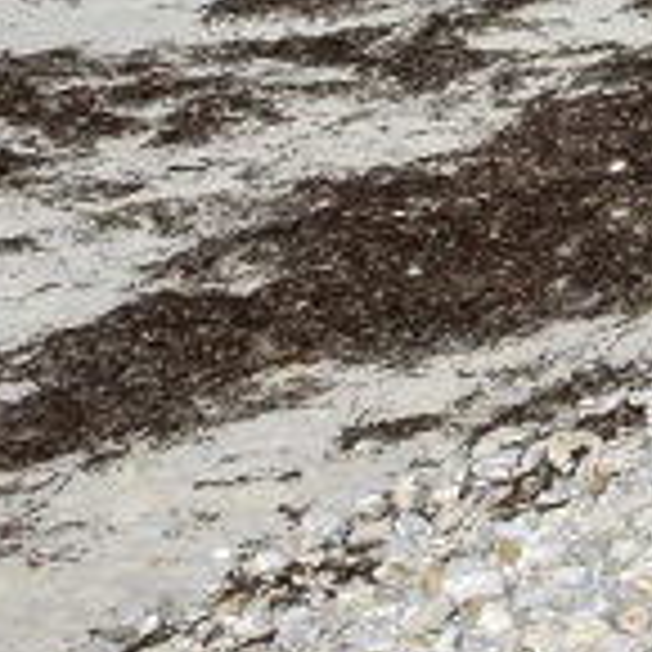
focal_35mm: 190
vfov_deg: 8.8
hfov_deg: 7.9
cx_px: 1956
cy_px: -513
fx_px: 4049
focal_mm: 18
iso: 100
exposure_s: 1/40
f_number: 22
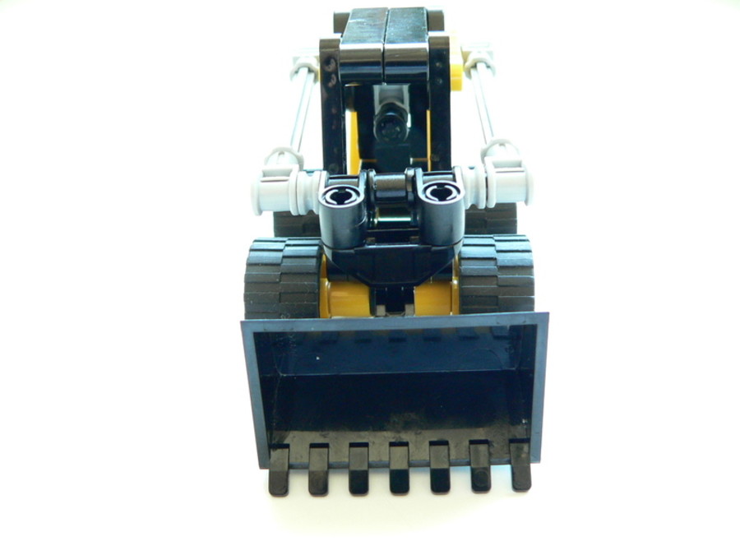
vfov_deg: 39.7
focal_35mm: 36
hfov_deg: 51.4
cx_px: 370
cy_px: 278
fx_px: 770
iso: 200
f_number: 2.8
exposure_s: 1/13
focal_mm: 6
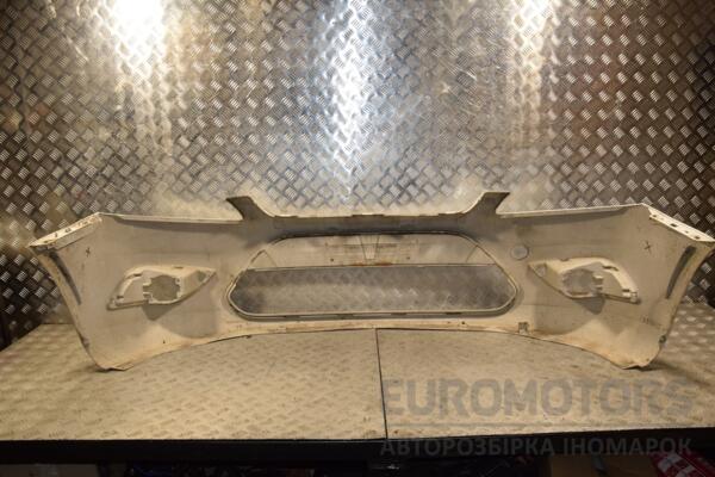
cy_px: 238
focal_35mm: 32
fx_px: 626
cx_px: 358
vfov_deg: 41.7
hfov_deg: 59.5
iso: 800
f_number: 10
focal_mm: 21
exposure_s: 1/200
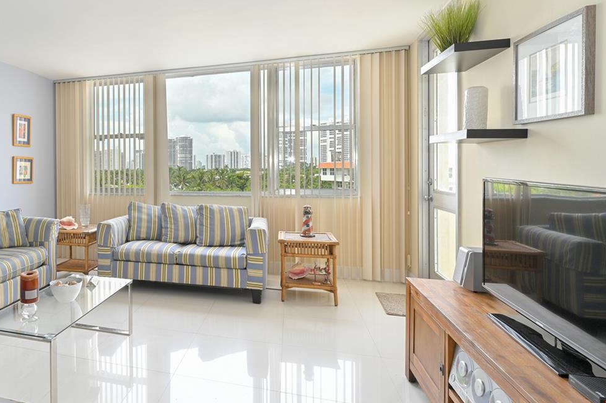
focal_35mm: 23
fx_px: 387
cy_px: 171
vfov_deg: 54.8
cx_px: 153
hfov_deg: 71.1
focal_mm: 14
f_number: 8
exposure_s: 1/320
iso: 200
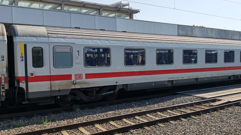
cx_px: 144
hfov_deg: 54.9
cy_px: 73
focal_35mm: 36
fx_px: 230
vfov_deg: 32.8
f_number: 1.4
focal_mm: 4.66
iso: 50
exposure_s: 1/2865
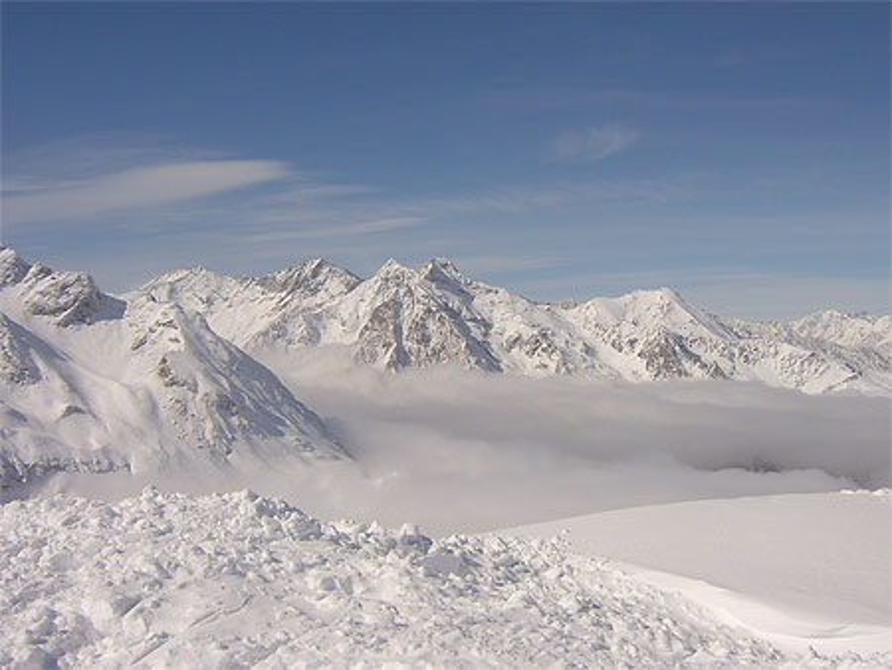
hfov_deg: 58.3
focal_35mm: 31
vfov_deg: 45.5
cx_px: 446
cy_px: 335
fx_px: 799
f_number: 6.7
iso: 50
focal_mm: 8.13
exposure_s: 1/594
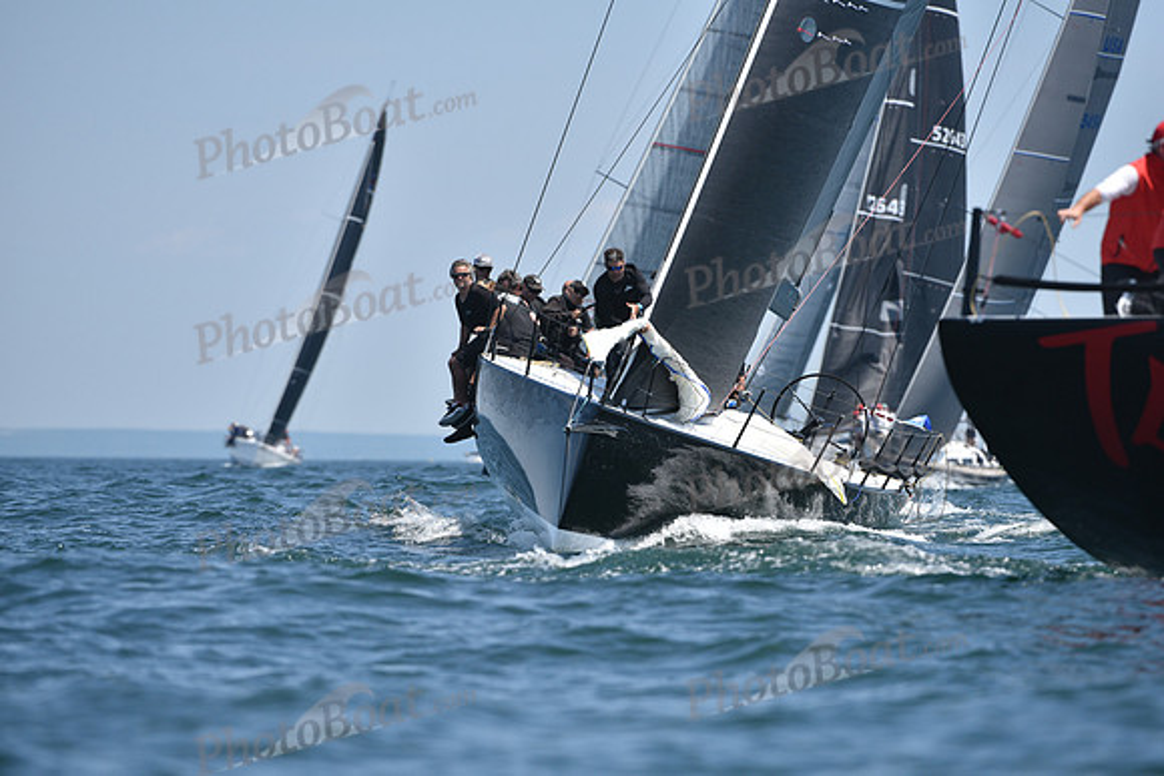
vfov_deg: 3.4
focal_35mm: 400
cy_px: 388
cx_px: 582
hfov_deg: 5.2
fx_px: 12936
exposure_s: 1/1600
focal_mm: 400
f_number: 5.6
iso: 320
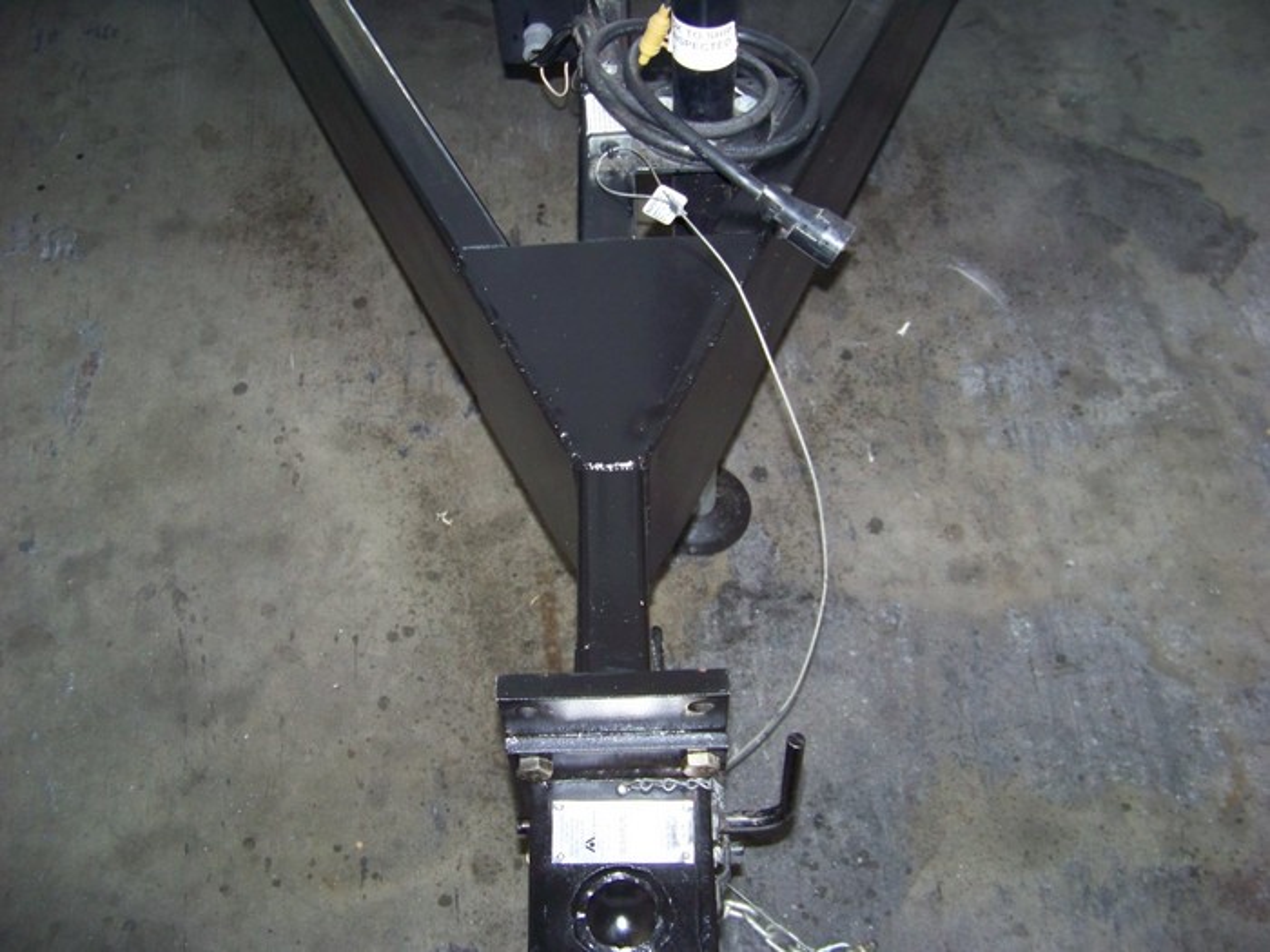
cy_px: 476
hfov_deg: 51.4
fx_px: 1321
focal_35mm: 36
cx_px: 635
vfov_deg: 39.7
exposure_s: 1/30
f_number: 2.8
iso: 200
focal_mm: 5.85
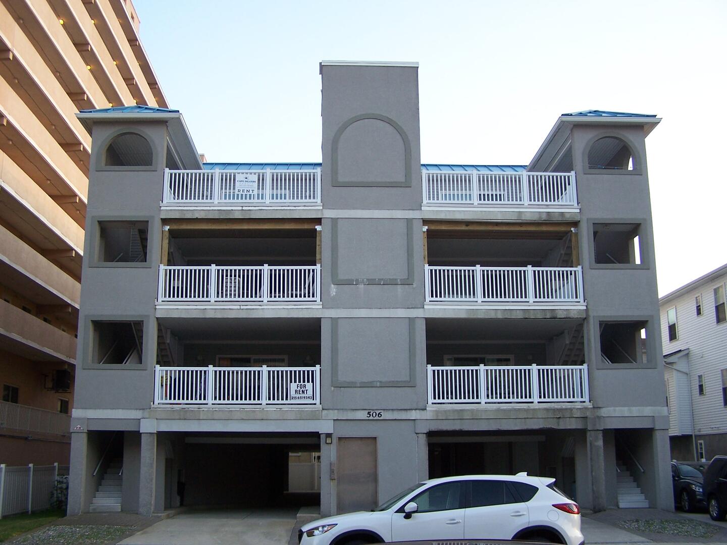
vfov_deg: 37.7
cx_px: 364
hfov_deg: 49.0
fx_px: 798
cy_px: 272
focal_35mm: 38
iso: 80
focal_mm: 6.3
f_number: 2.8
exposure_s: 1/60
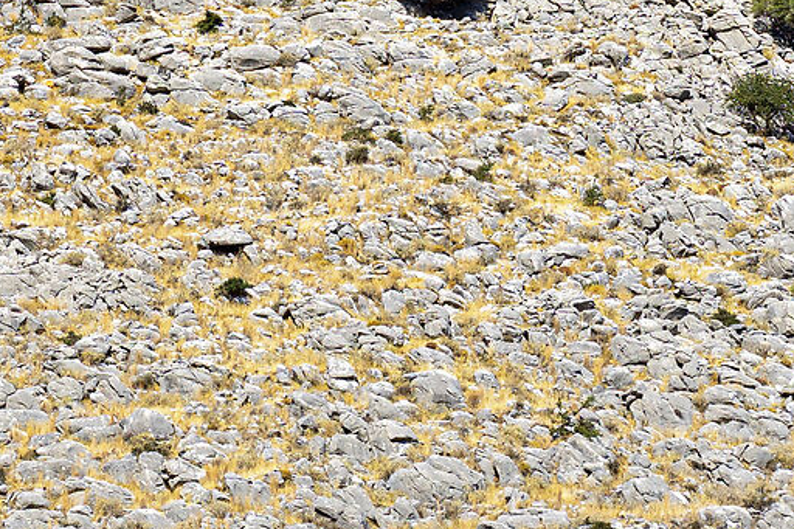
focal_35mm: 258
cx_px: -164
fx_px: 5688
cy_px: -642
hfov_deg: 7.9
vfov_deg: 5.2
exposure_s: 1/800
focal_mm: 55
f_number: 6.3
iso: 100
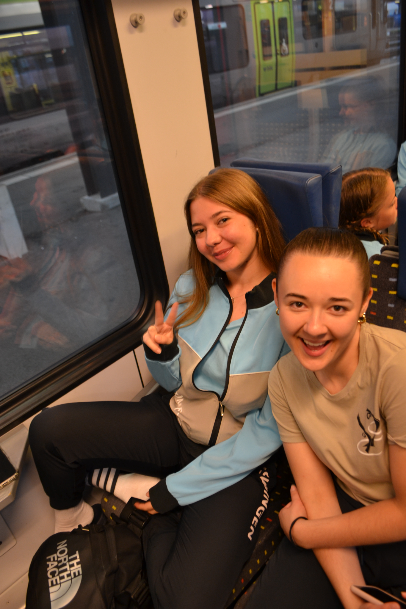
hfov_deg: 47.9
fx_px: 457
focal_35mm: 27
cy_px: 304
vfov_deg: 67.4
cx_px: 203
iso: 400
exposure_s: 1/13
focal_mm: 18
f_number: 3.5
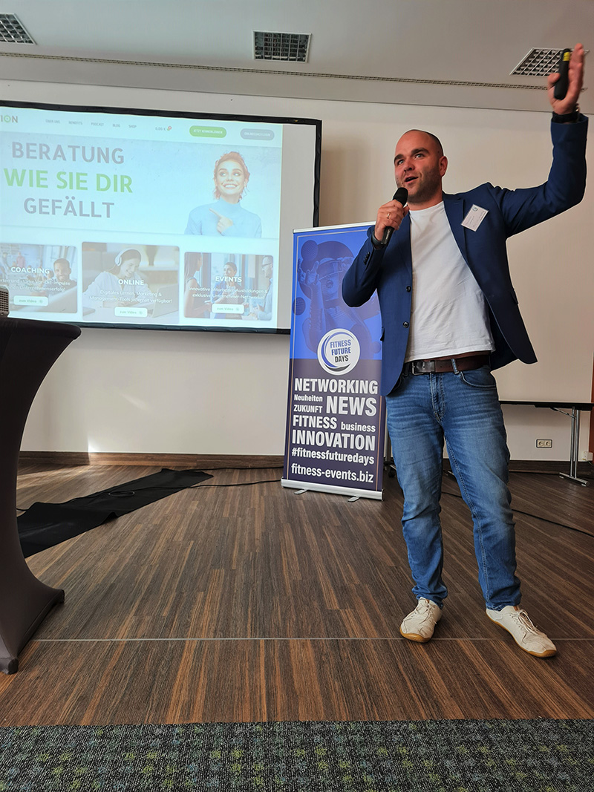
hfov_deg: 53.1
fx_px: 595
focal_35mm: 26
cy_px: 396
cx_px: 297
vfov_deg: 67.3
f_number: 1.8
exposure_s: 1/100
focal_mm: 5.4
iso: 160
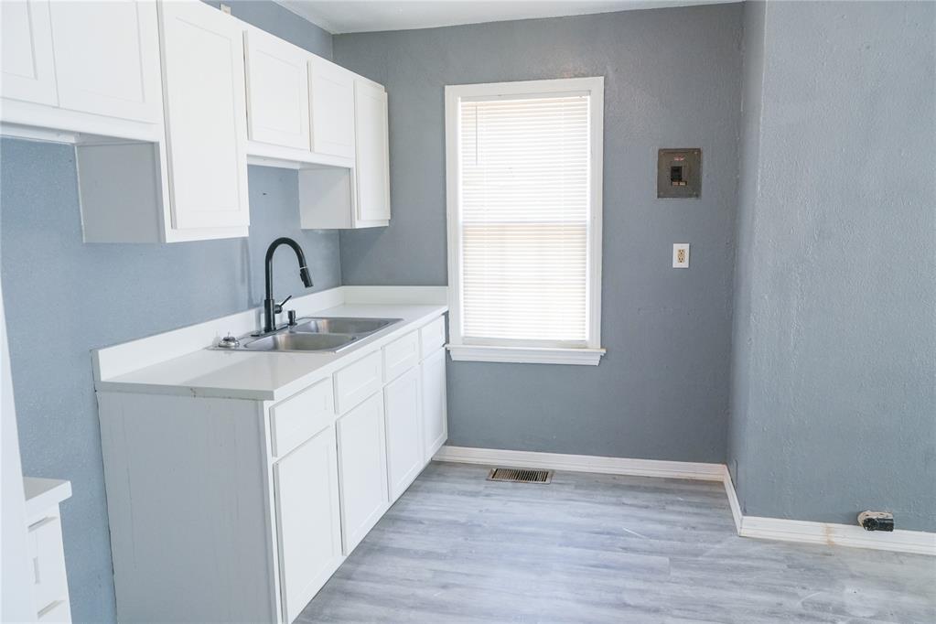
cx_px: 468
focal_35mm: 27
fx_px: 702
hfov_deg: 67.4
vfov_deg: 47.9
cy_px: 312
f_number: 9
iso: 800
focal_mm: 18
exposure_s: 1/30
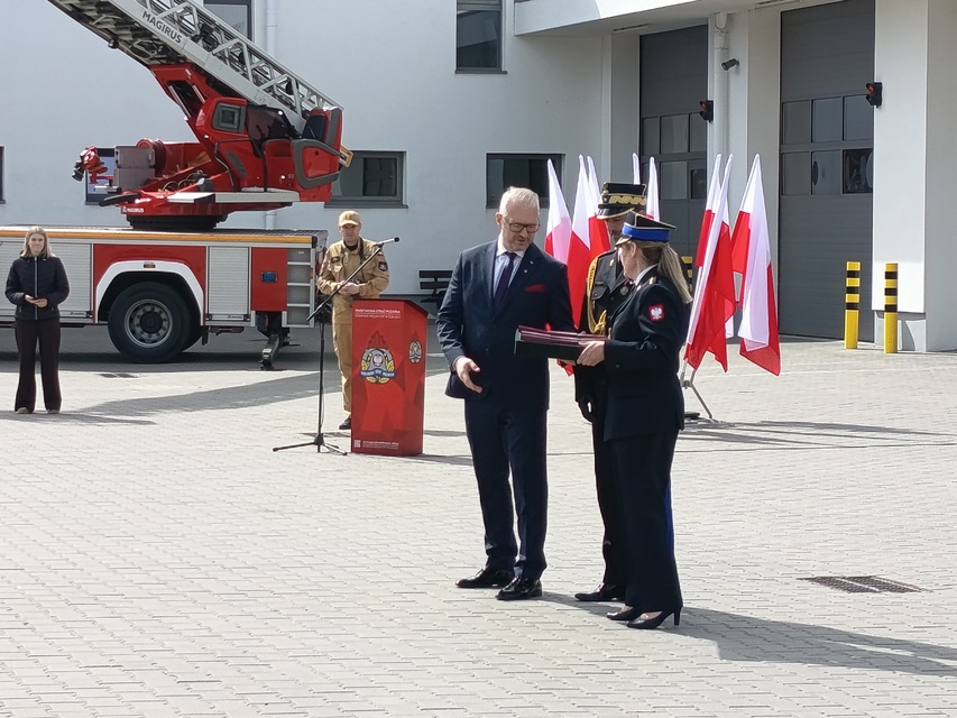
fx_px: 3014
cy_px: 359
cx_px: 478
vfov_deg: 13.6
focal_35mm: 109
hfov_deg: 18.0
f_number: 1.7
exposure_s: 1/376
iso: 50
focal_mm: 5.27
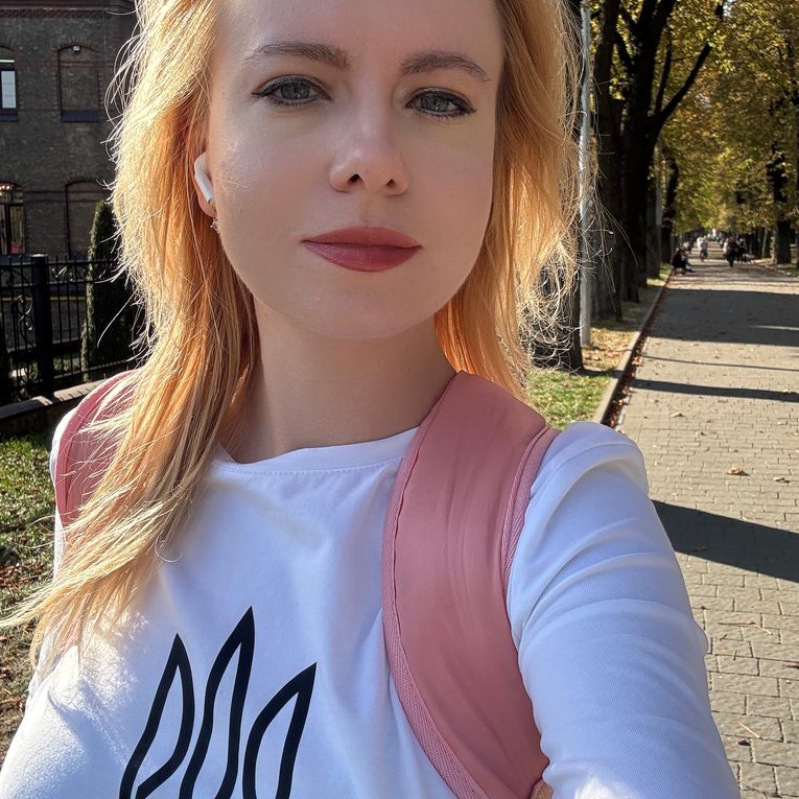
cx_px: 403
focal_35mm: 37
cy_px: 330
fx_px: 966
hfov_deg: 44.9
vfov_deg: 44.7
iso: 25
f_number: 1.9
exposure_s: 1/229
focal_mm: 2.69
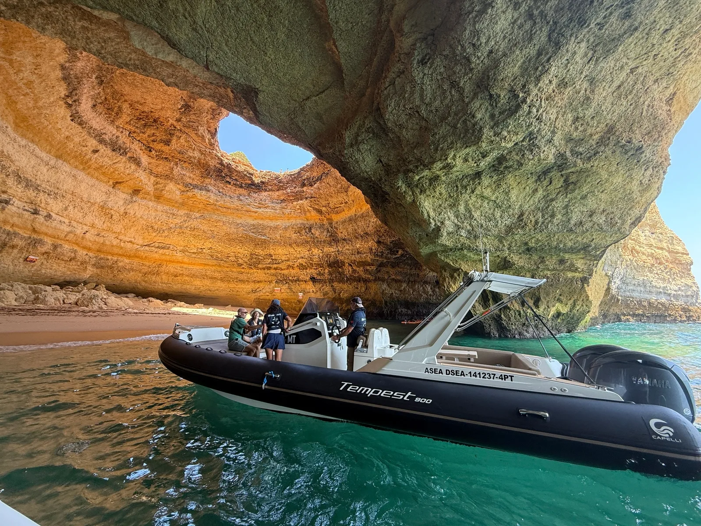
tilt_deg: +11.9
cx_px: 350
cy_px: 263
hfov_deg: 102.1
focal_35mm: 14
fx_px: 284
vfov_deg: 85.7
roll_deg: -0.4
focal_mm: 2.22
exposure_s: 1/99
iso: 64
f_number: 2.2
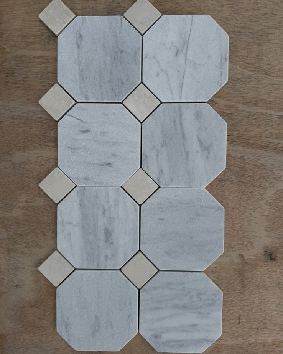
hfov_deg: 54.9
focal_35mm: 26
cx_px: 139
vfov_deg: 66.0
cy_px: 177
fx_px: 272
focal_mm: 6.76
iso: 80
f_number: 1.78
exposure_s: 1/9091
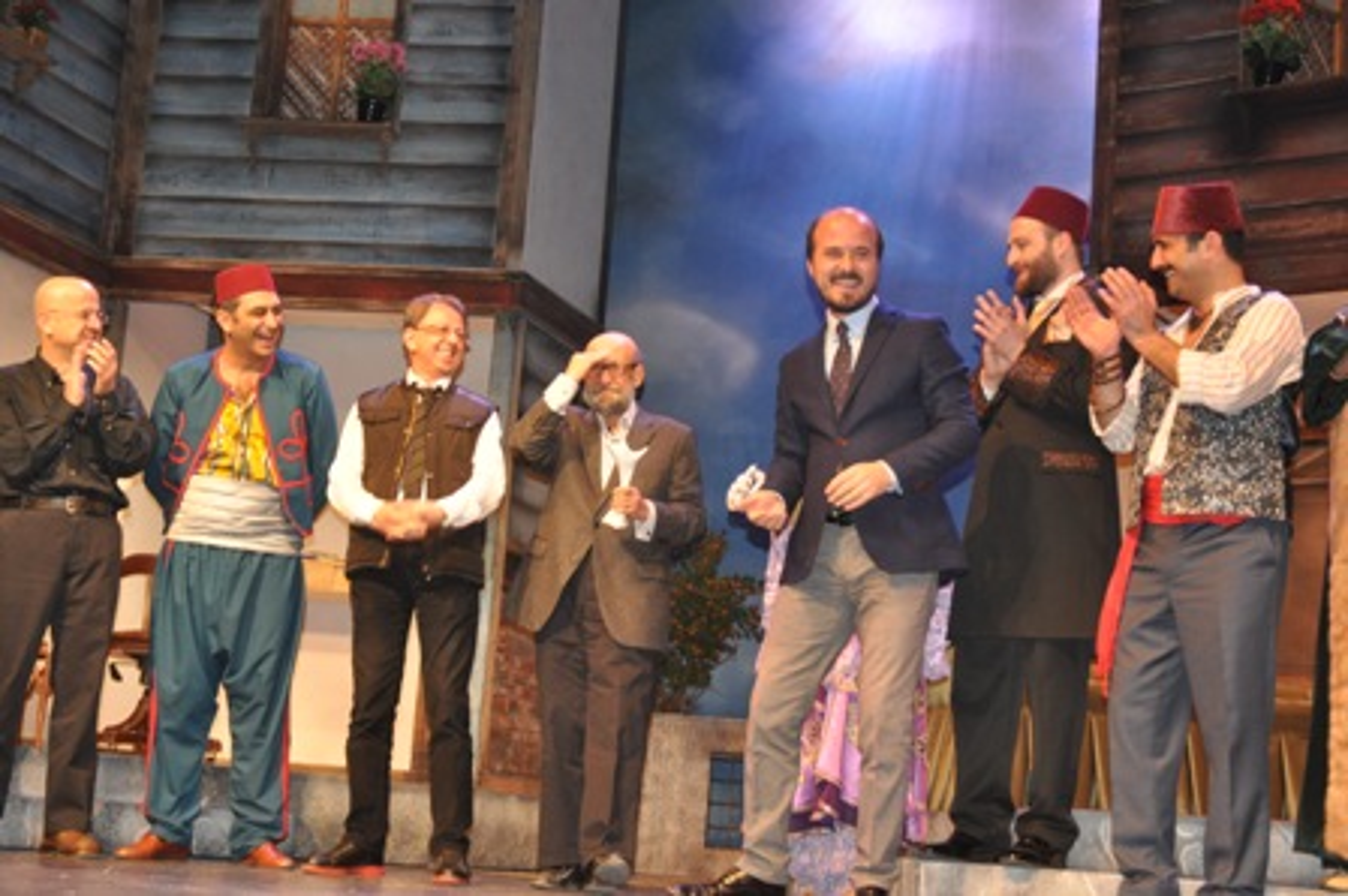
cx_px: 674
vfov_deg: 23.7
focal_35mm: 57
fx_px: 2133
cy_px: 448
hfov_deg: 35.1
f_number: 4.2
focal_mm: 38
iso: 800
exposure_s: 1/60
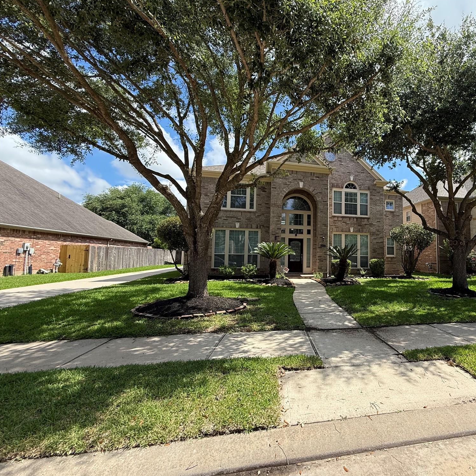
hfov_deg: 80.5
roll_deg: -0.5
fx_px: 264
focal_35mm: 17
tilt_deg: +5.2
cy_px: 236
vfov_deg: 84.0
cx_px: 326
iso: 64
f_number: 2.2
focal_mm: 2.22
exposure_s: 1/888
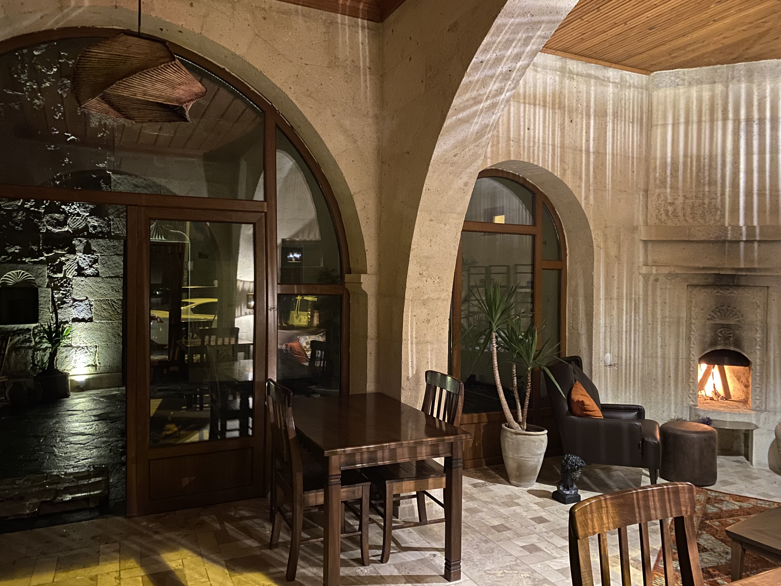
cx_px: 390
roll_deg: -0.5
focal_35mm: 26
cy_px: 293
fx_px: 587
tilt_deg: -2.2
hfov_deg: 67.3
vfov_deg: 53.1
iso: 500
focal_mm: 4.25
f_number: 1.8
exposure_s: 1/8
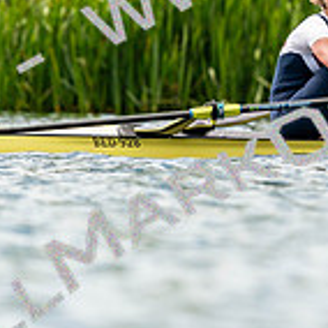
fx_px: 22298
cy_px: 52
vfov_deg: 0.8
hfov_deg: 0.8
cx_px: 367
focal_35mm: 2080
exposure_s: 1/2000
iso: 400
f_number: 6.3
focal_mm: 600
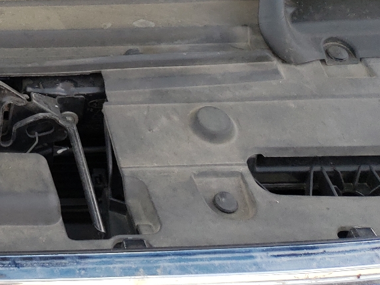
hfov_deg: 23.7
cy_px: -81
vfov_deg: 18.8
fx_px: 801
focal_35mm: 73
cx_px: -105
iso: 50
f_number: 1.5
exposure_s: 1/556
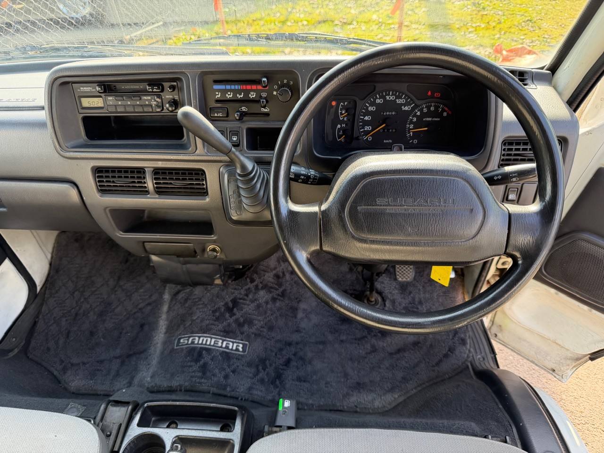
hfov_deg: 71.6
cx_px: 302
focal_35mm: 24
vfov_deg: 56.8
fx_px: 419
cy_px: 226
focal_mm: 6.76
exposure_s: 1/231
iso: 200
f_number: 1.78
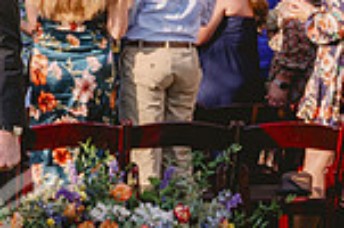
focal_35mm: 150
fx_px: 1430
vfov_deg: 9.1
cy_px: 39
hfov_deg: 13.3
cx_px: -73
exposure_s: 1/1600
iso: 100
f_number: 2.8
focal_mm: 39
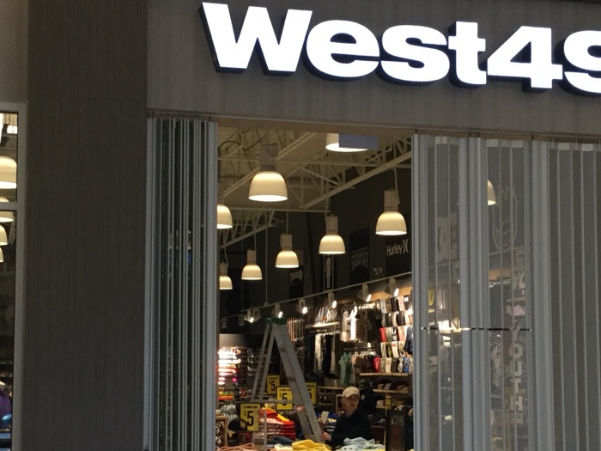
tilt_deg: +4.5
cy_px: 291
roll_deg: -0.7
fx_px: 1076
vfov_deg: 23.6
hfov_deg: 31.1
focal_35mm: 62
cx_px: 246
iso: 40
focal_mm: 3.3
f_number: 2.4
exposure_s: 1/30
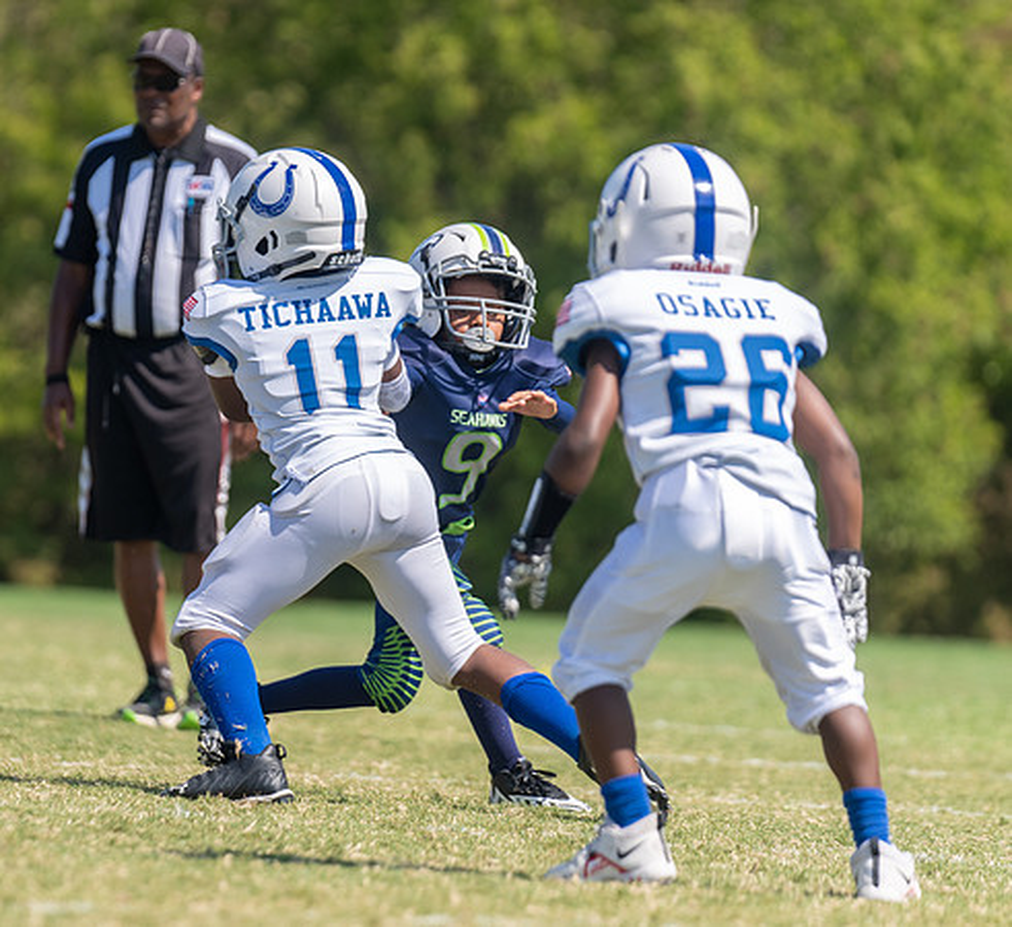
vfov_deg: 4.9
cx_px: 223
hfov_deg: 5.3
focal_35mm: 342
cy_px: 464
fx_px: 10852
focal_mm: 200
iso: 100
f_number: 3.2
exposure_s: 1/1600
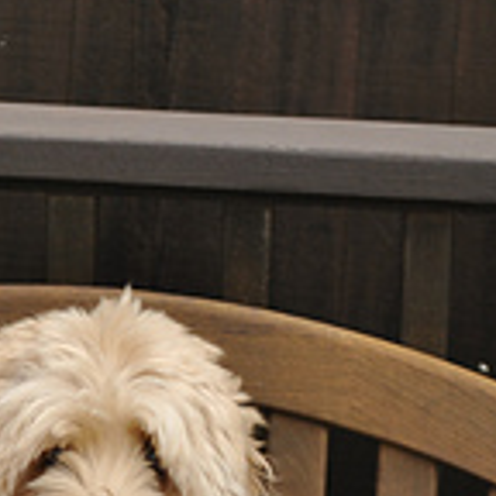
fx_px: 3963
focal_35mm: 244
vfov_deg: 7.1
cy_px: 525
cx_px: -169
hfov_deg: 7.1
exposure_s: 1/125
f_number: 4
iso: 200
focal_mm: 55
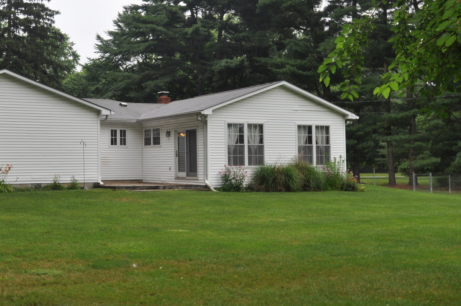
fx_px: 612
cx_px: 109
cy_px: 116
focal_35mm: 48
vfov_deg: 28.0
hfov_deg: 40.0
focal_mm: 19
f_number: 7.1
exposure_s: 1/200
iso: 200
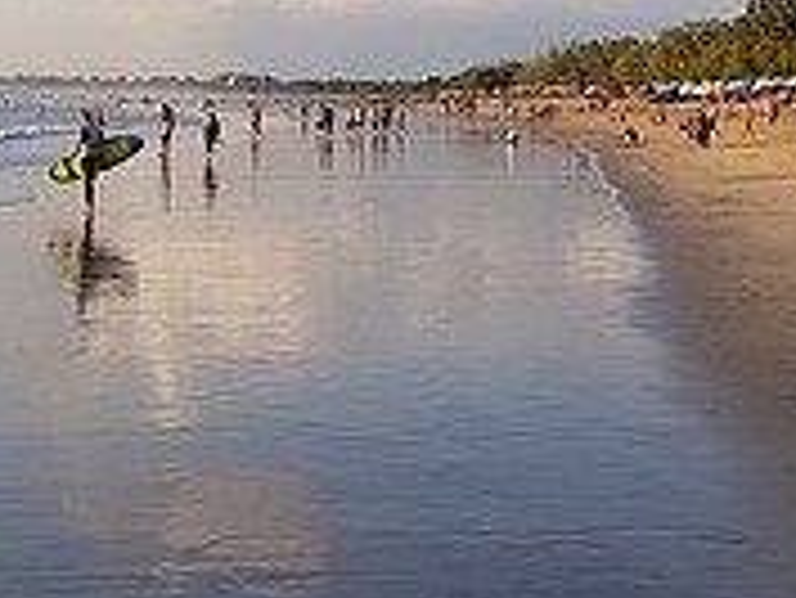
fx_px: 1956
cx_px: 427
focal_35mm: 85
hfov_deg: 23.0
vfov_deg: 16.7
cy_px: -119
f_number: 1.7
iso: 40
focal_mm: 4.2
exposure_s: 1/1404
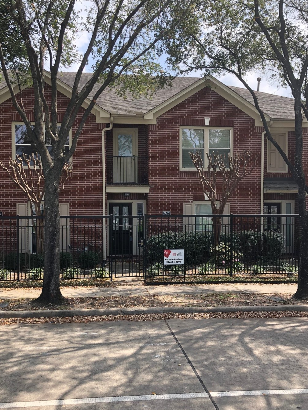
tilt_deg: -1.3
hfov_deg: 44.1
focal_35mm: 32
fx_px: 380
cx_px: 142
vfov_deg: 56.7
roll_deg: +1.5
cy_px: 222
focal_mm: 4
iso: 20
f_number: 1.8
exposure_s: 1/774
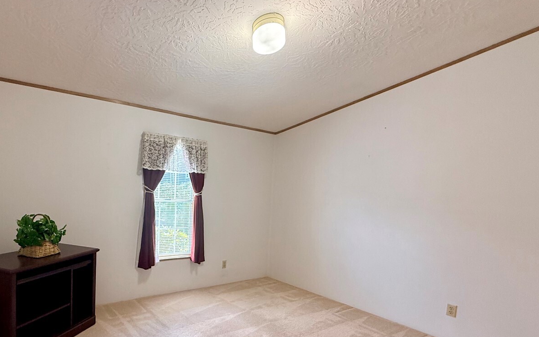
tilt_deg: -5.4
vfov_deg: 58.7
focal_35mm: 20
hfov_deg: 83.0
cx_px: 193
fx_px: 294
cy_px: 216
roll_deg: -1.5
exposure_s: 1/120
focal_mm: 2.22
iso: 250
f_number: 2.2
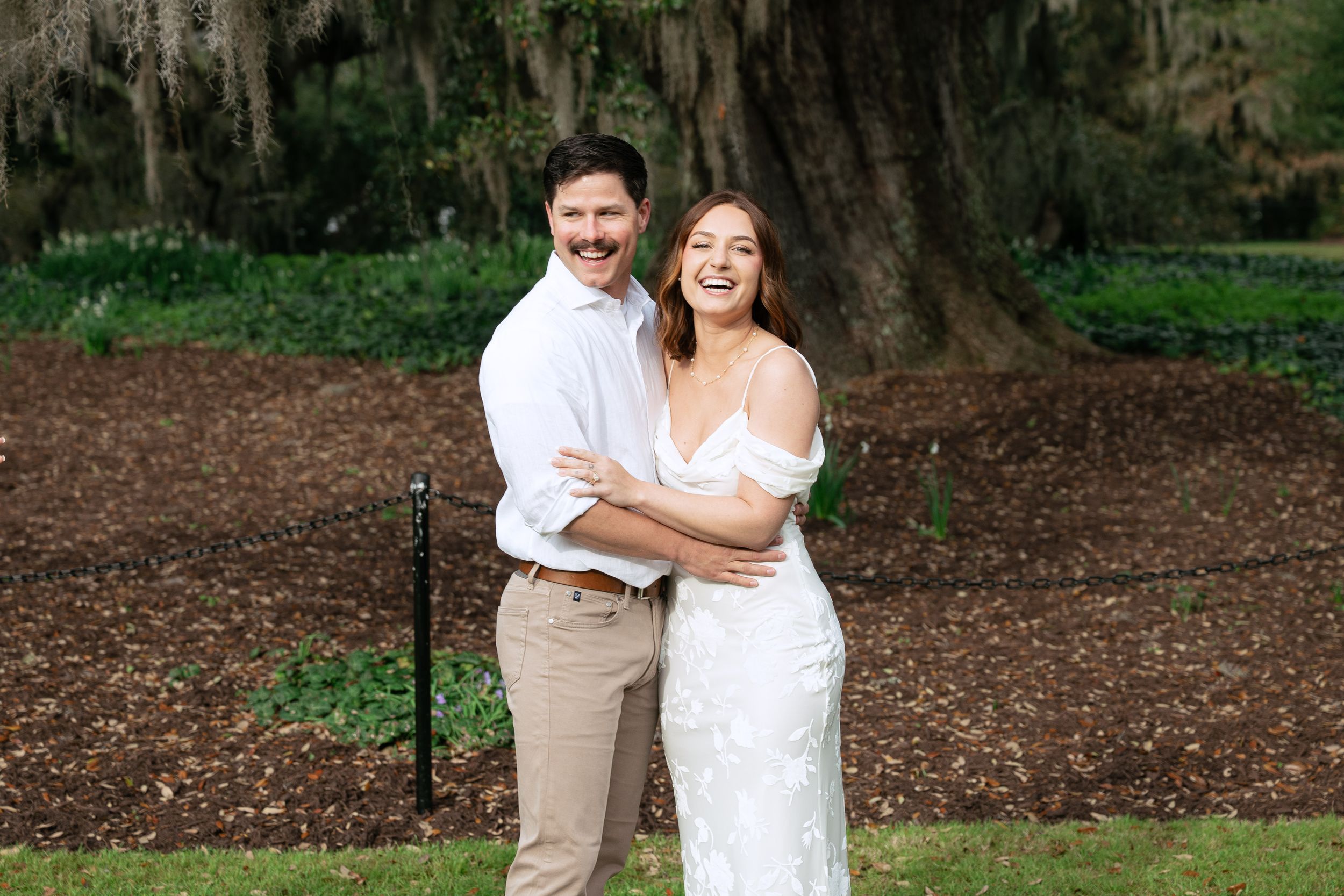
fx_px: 3100
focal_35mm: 83
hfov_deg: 24.5
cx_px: 650
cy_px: 375
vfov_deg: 16.4
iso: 100
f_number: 4.5
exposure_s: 1/500
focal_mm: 70
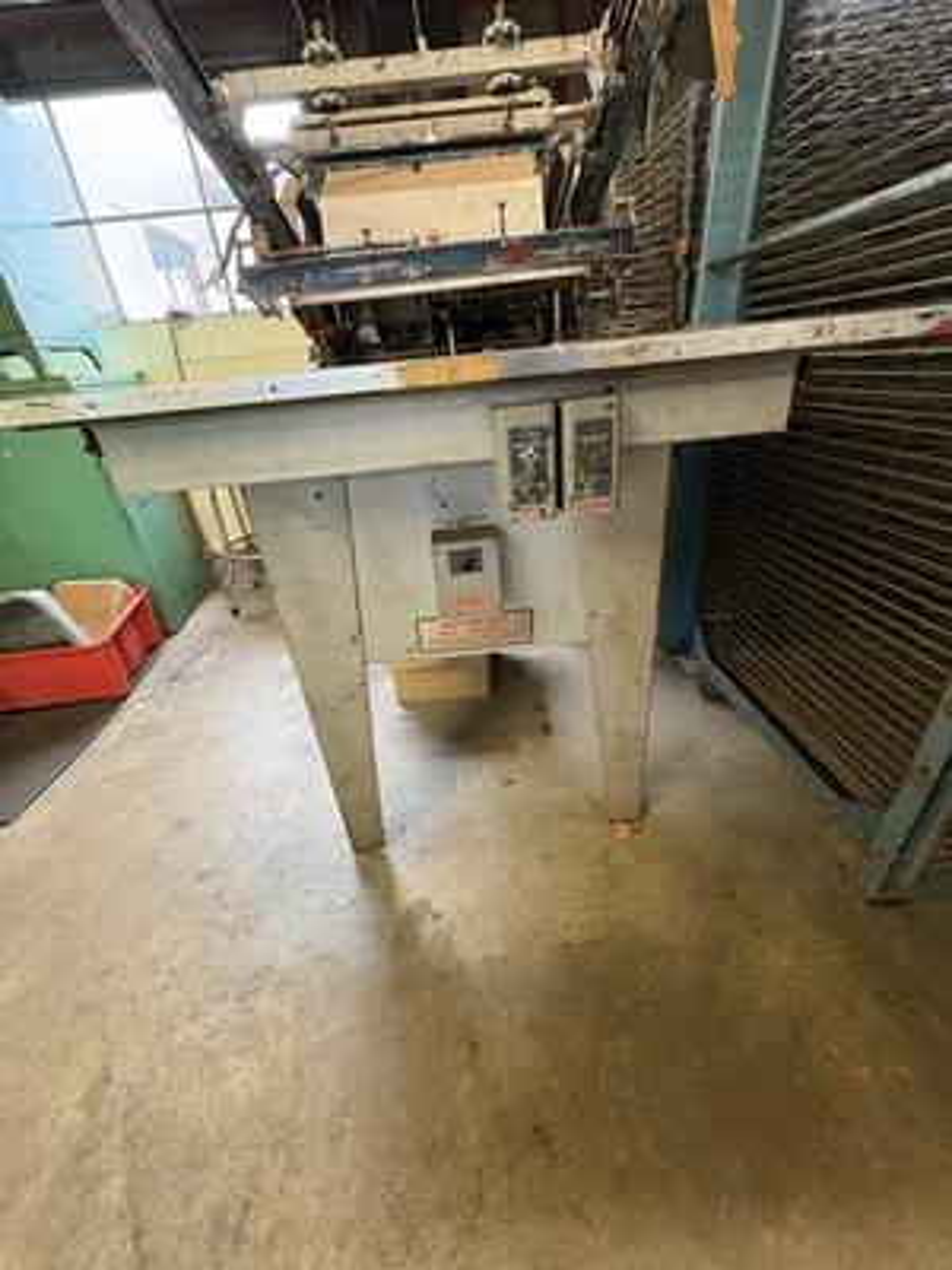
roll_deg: +5.9
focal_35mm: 14
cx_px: 476
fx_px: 513
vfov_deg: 102.1
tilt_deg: -26.6
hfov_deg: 85.7
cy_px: 635
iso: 500
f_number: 2.2
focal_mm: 2.22
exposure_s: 1/60
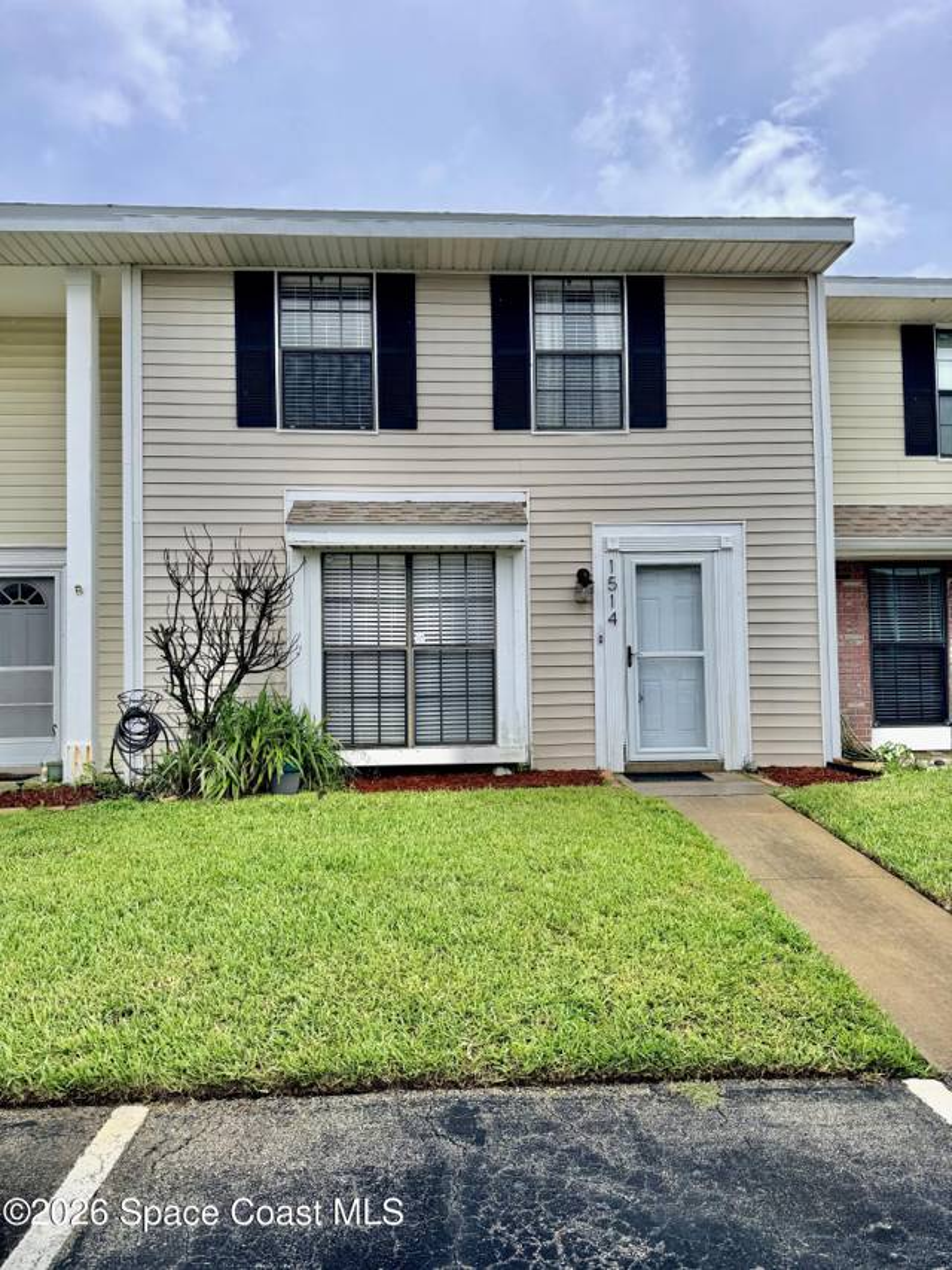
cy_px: 635
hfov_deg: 56.8
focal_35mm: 24
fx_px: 880
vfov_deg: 71.6
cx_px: 476
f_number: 1.78
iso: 80
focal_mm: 6.76
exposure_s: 1/3584
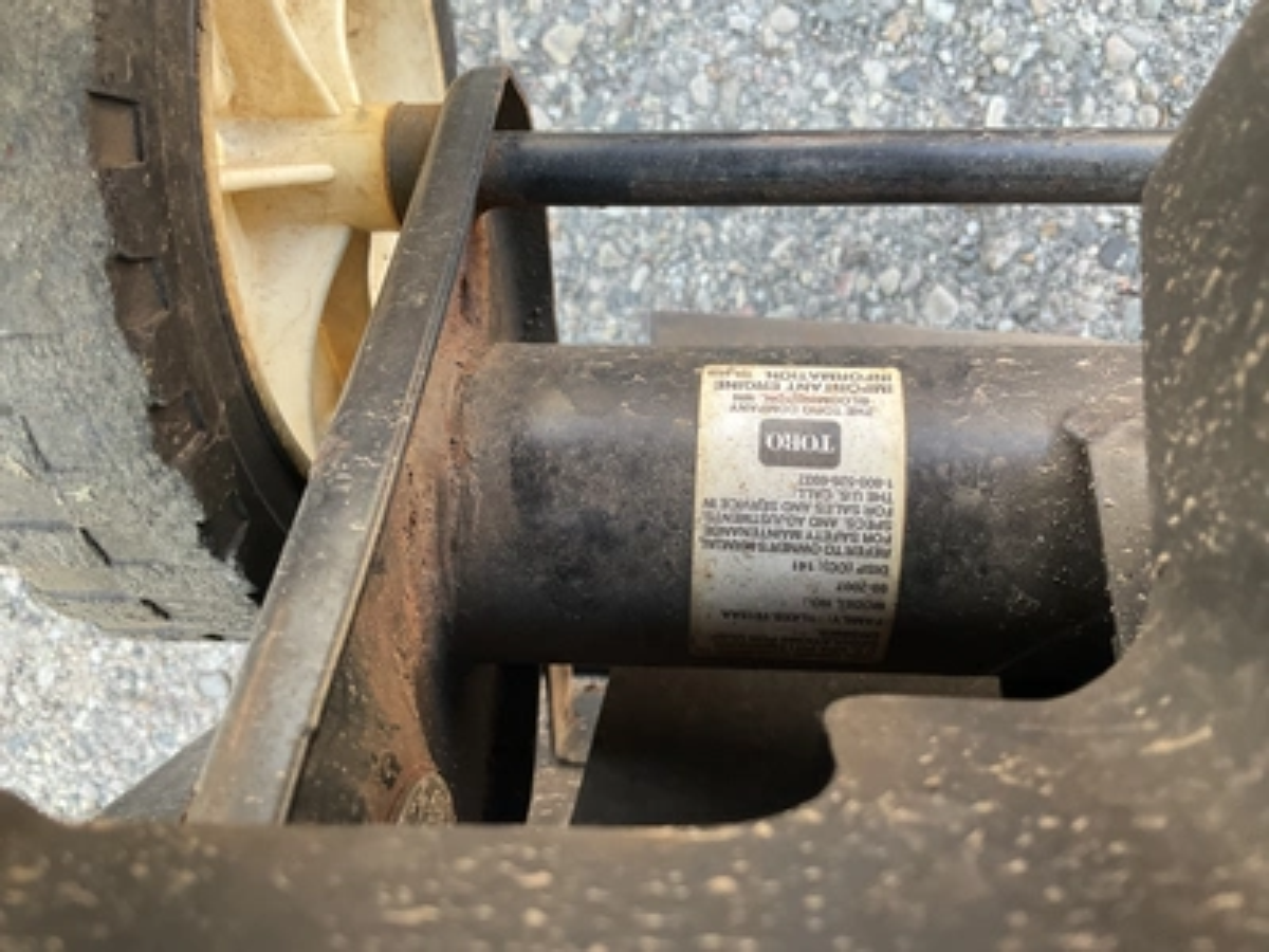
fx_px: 1063
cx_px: 634
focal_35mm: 29
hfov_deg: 61.7
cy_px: 476
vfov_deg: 48.2
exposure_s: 1/102
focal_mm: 3
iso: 64
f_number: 1.8
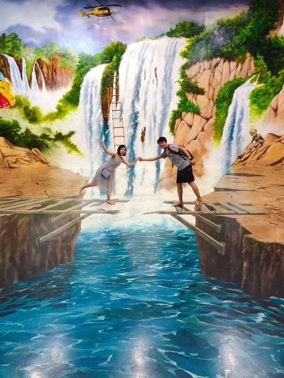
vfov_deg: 61.7
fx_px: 317
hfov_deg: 48.2
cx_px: 142
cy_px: 189
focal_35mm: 29
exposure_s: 1/17
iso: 64
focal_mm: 3.99
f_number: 1.8
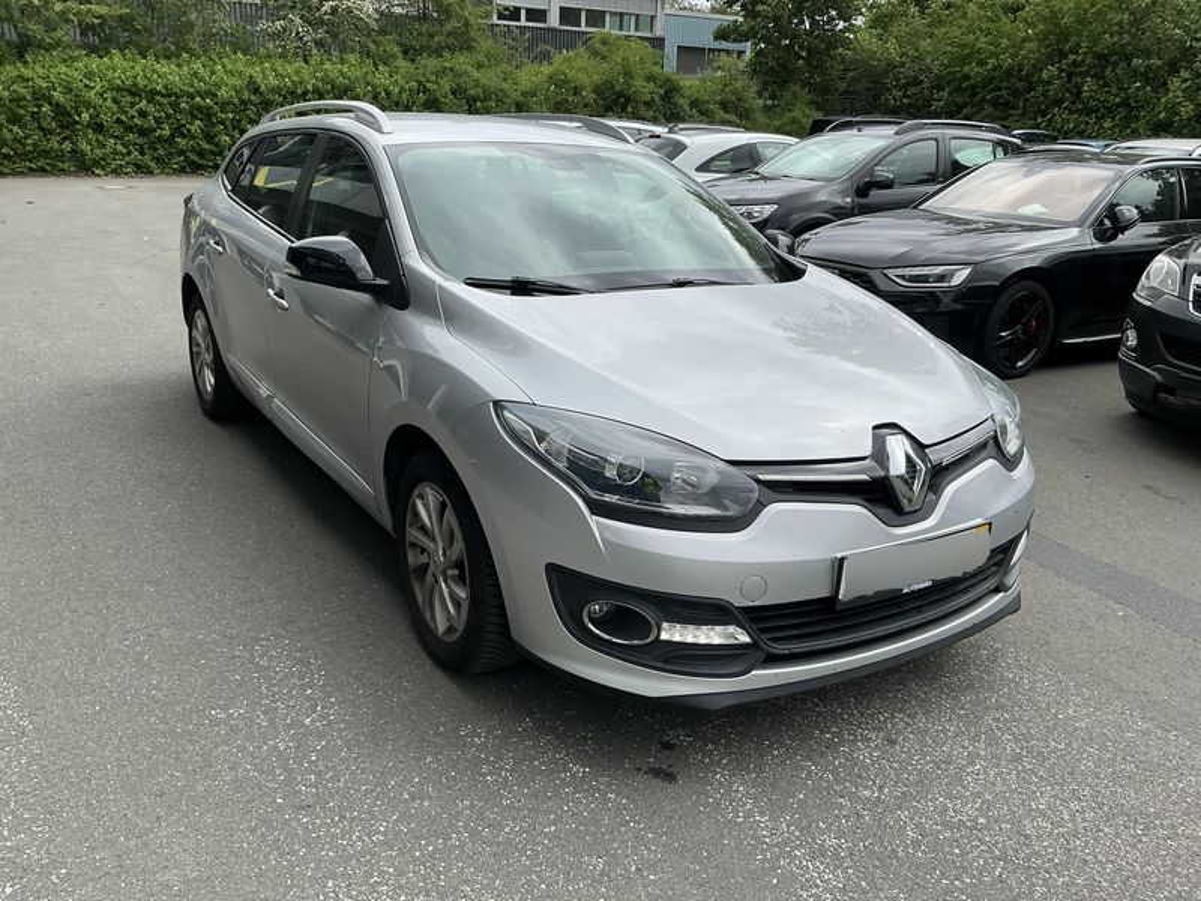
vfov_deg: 49.7
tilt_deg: -18.6
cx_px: 600
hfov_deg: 63.4
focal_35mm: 28
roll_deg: -2.9
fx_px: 971
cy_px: 450
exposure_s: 1/898
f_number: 1.8
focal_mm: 3
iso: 25
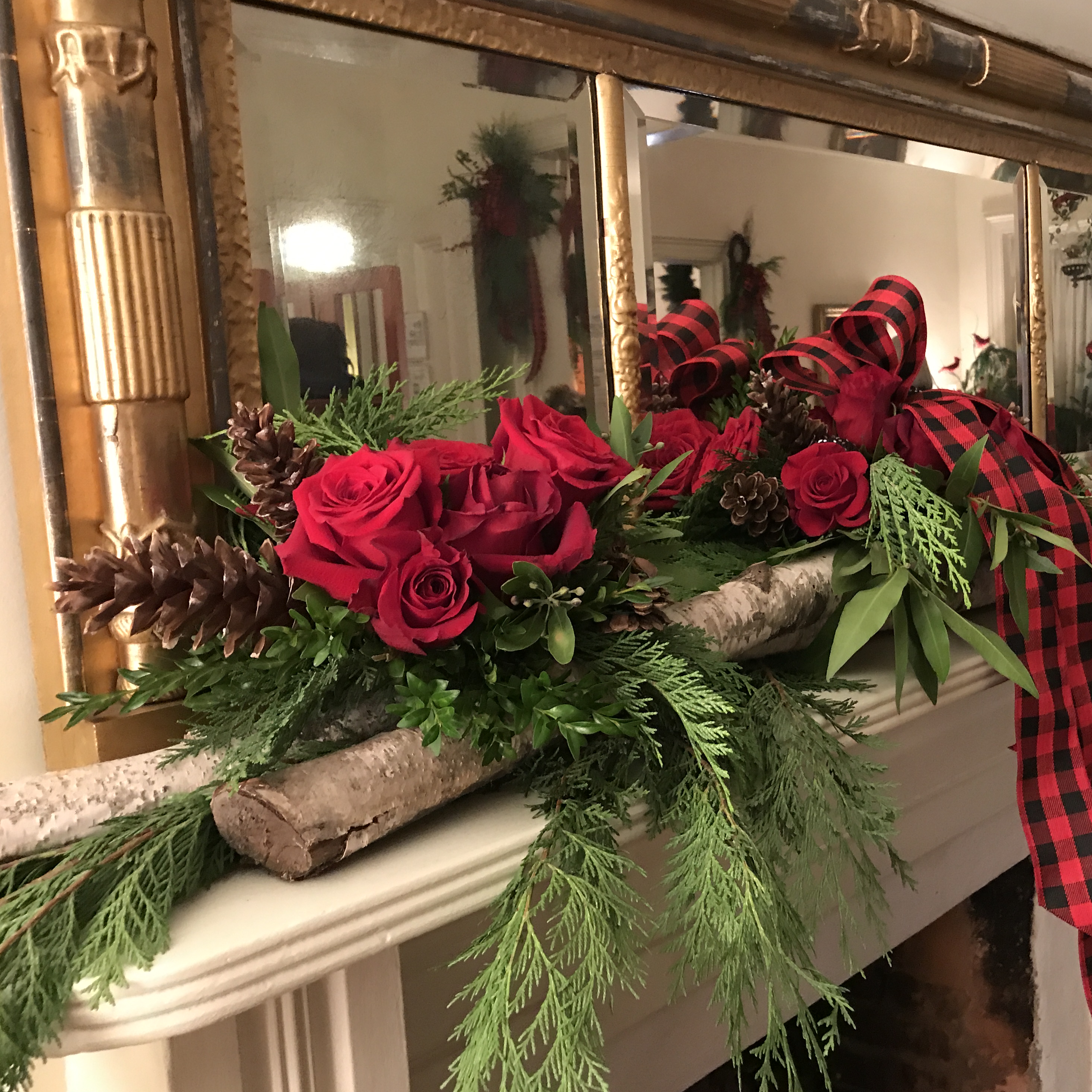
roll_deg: +2.4
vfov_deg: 48.5
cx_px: 733
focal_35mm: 34
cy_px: 542
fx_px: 1213
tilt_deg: -5.4
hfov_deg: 47.6
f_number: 1.8
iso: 80
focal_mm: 3.99
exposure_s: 1/8
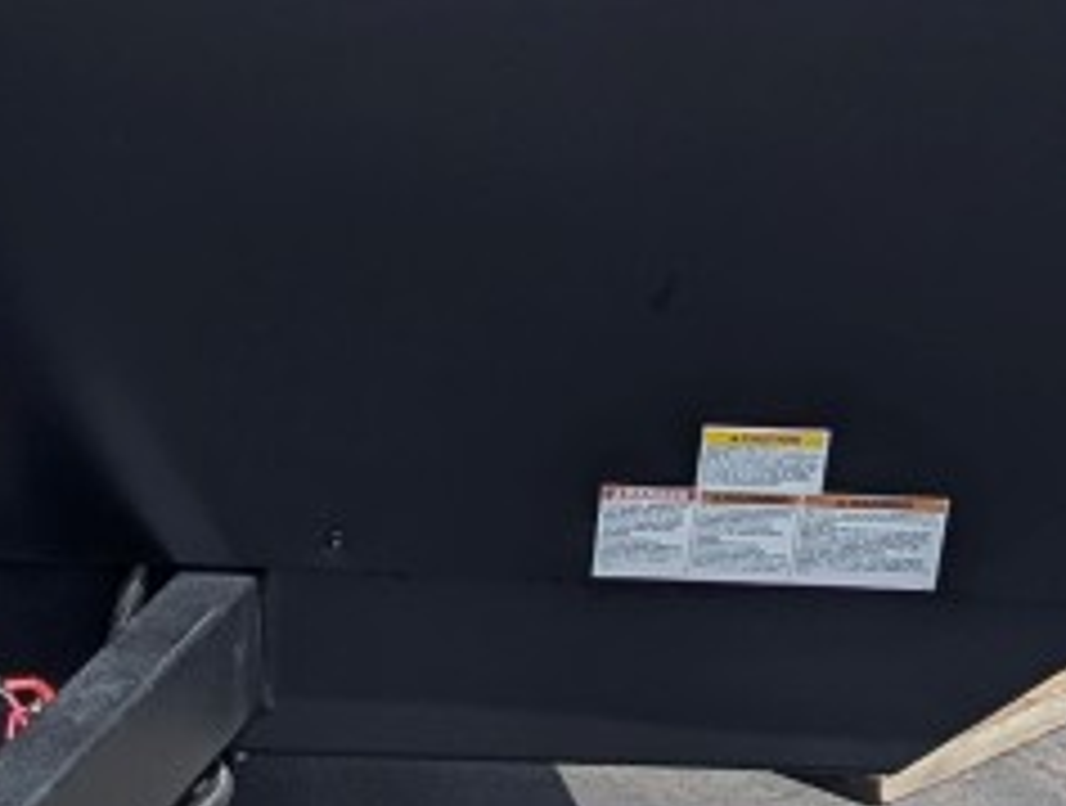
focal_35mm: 141
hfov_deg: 13.0
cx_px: -690
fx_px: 4353
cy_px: -554
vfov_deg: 10.1
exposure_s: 1/3906
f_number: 1.85
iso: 45
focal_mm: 6.81
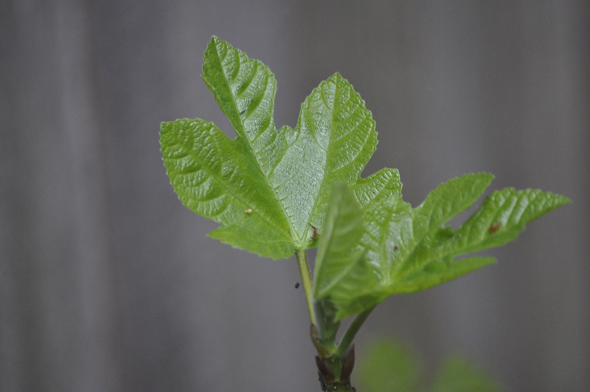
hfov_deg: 5.3
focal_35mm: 390
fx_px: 6383
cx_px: 295
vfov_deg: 3.5
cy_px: 196
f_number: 5.6
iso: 1600
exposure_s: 1/200
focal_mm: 260
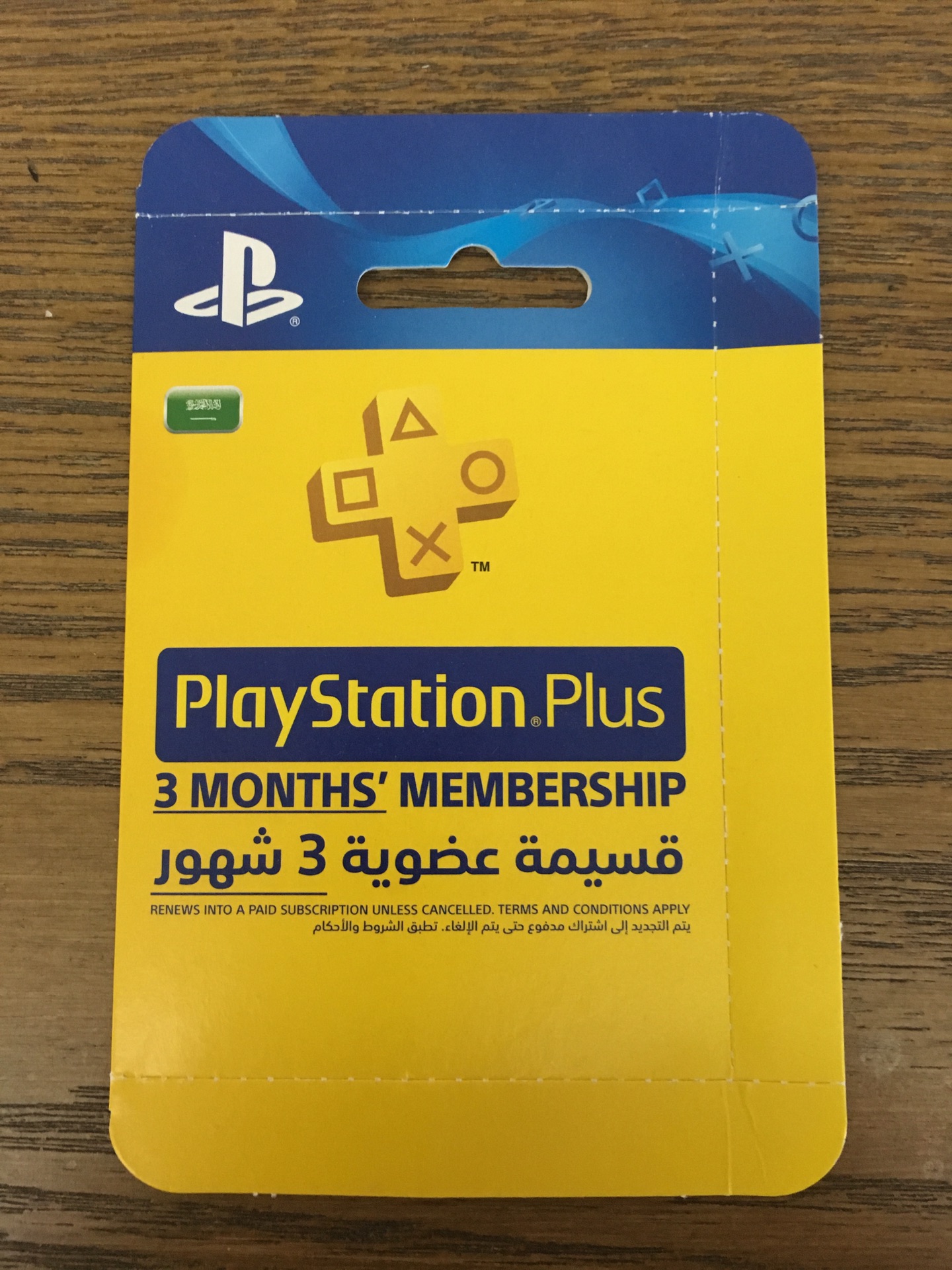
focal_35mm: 29
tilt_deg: -83.8
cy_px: 635
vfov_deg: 61.7
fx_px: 1063
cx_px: 476
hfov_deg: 48.2
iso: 200
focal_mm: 4.15
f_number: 2.2
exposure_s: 1/17
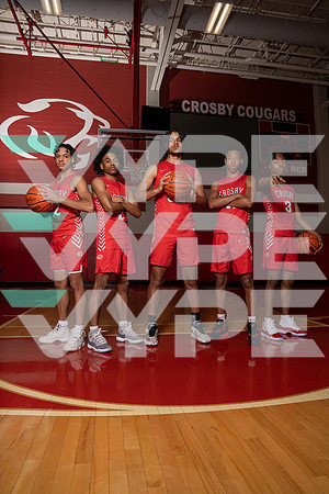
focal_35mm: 24
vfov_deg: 73.7
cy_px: 247
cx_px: 164
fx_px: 329
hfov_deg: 53.1
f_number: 9
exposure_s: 1/250
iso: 400
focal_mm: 24
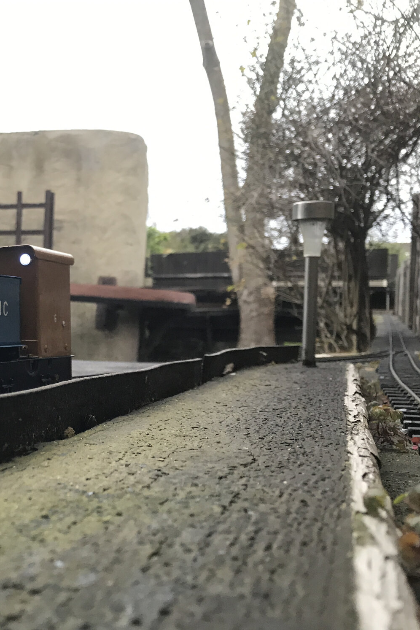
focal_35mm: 39
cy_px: 315
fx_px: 682
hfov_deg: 31.8
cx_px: 6
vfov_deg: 49.5
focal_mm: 3.99
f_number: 1.8
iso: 40
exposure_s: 1/33
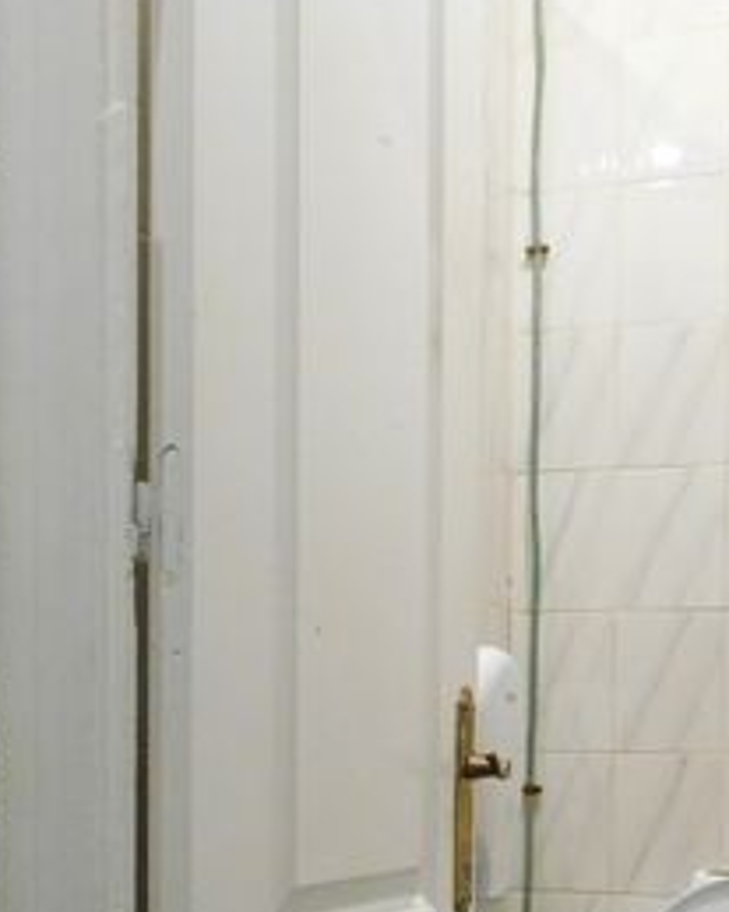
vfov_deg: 29.5
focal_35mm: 61
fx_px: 1646
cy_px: 852
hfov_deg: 24.7
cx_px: 181
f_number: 3
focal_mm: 4
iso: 400
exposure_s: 1/15
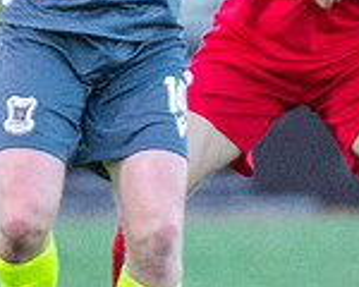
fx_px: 29389
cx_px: 292
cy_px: 100
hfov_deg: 0.7
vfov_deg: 0.6
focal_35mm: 2766
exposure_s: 1/1250
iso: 2500
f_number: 2.8
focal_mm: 300
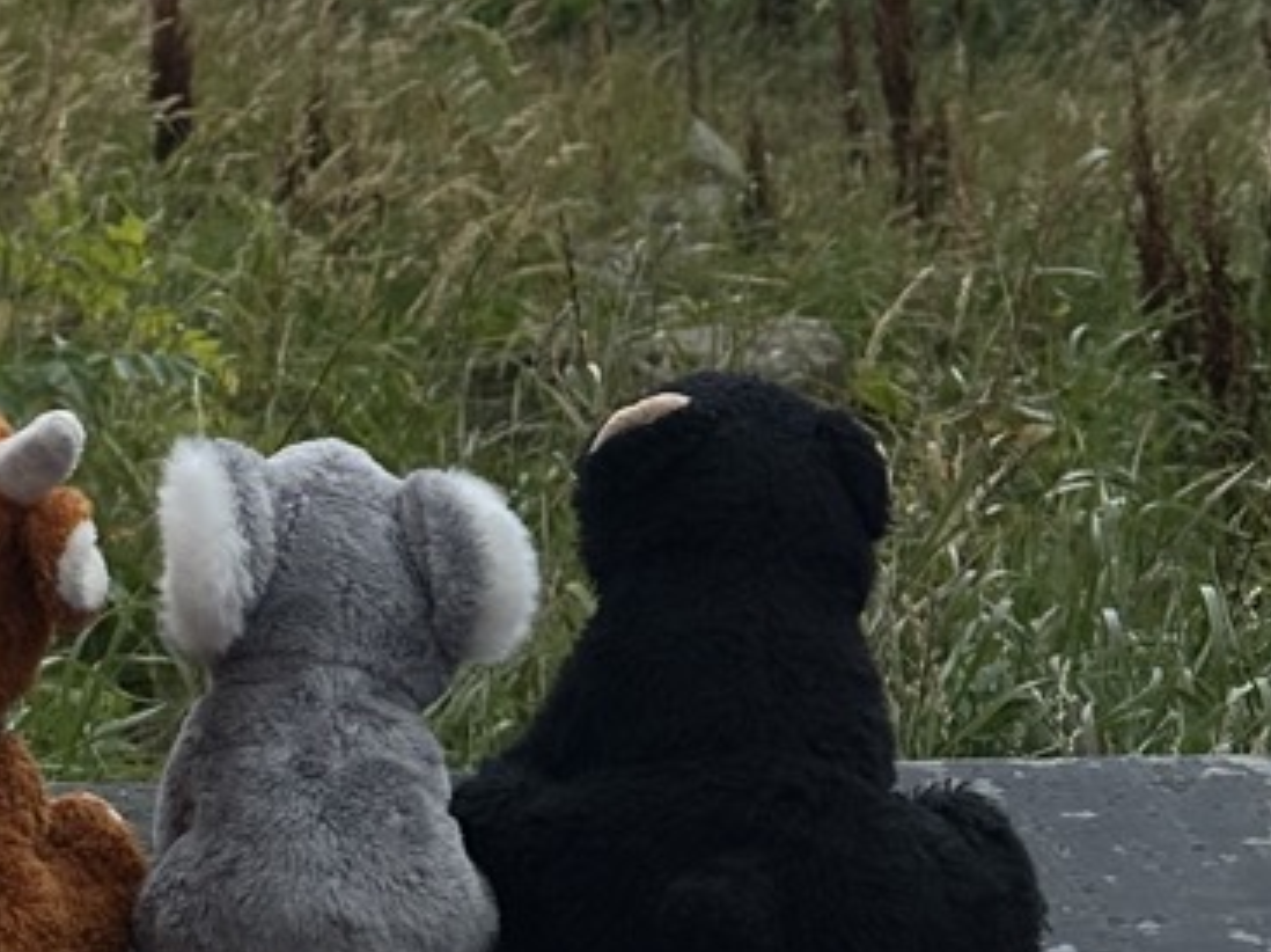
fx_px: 3082
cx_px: -226
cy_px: -671
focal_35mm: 84
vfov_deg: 15.5
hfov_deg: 21.7
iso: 80
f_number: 1.78
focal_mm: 6.86
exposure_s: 1/3861
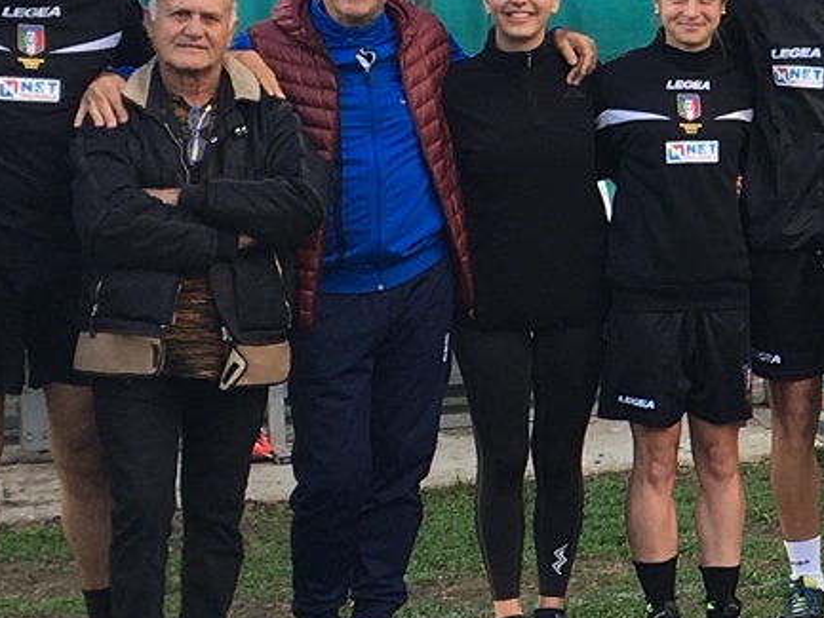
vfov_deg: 11.0
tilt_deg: -3.8
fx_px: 3214
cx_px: 1269
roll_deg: +0.7
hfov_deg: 13.7
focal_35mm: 135
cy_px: 160
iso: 25
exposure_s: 1/109
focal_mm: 4.15
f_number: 2.2
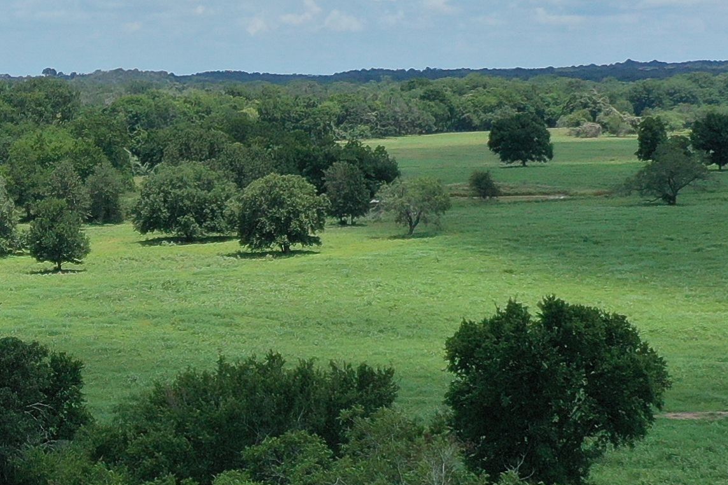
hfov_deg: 15.0
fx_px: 2710
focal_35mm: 134
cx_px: -10
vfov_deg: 10.2
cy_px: 274
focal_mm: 10.26
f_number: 5
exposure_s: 1/60
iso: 100
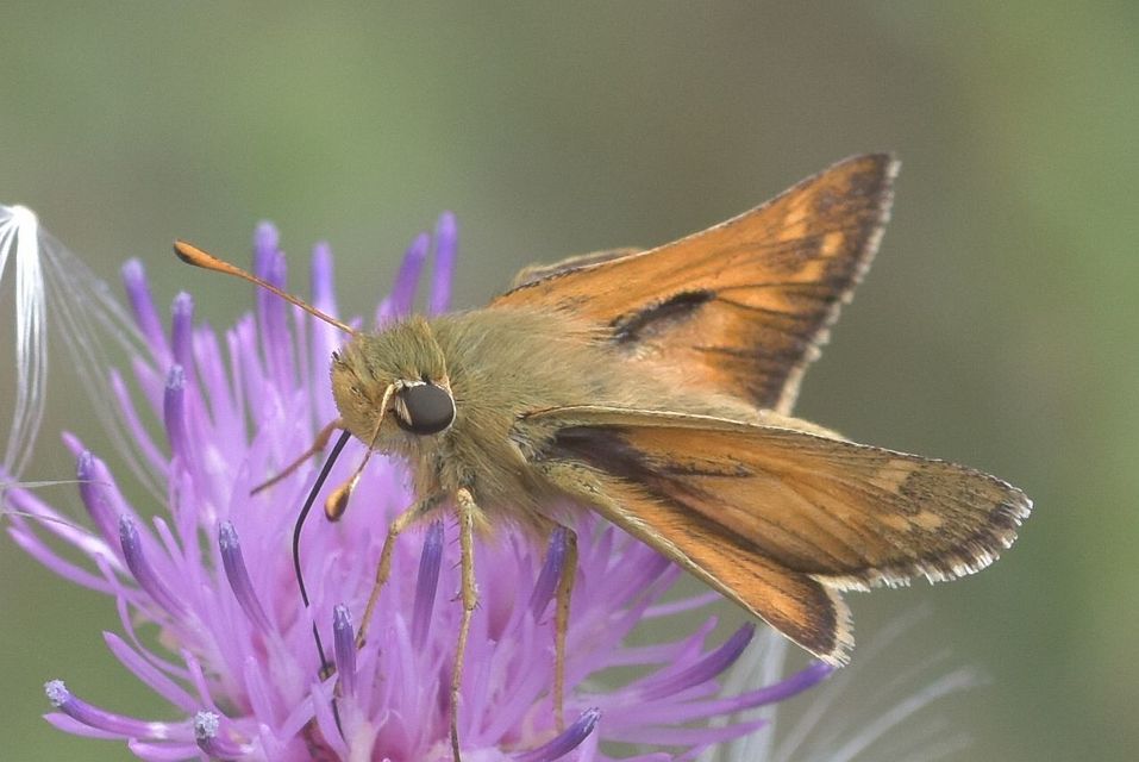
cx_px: 570
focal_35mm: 158
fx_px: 4988
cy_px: 381
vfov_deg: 8.7
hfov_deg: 13.0
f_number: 8
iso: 800
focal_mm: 105
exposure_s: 1/1000
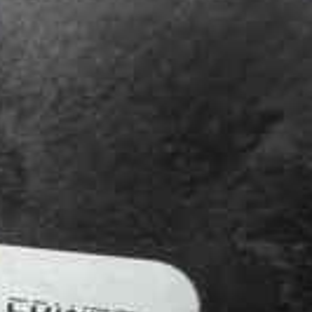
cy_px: 414
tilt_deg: -65.7
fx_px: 1040
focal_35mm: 102
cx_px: -223
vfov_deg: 16.1
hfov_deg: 15.1
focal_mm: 2.22
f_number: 2.2
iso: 80
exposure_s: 1/100
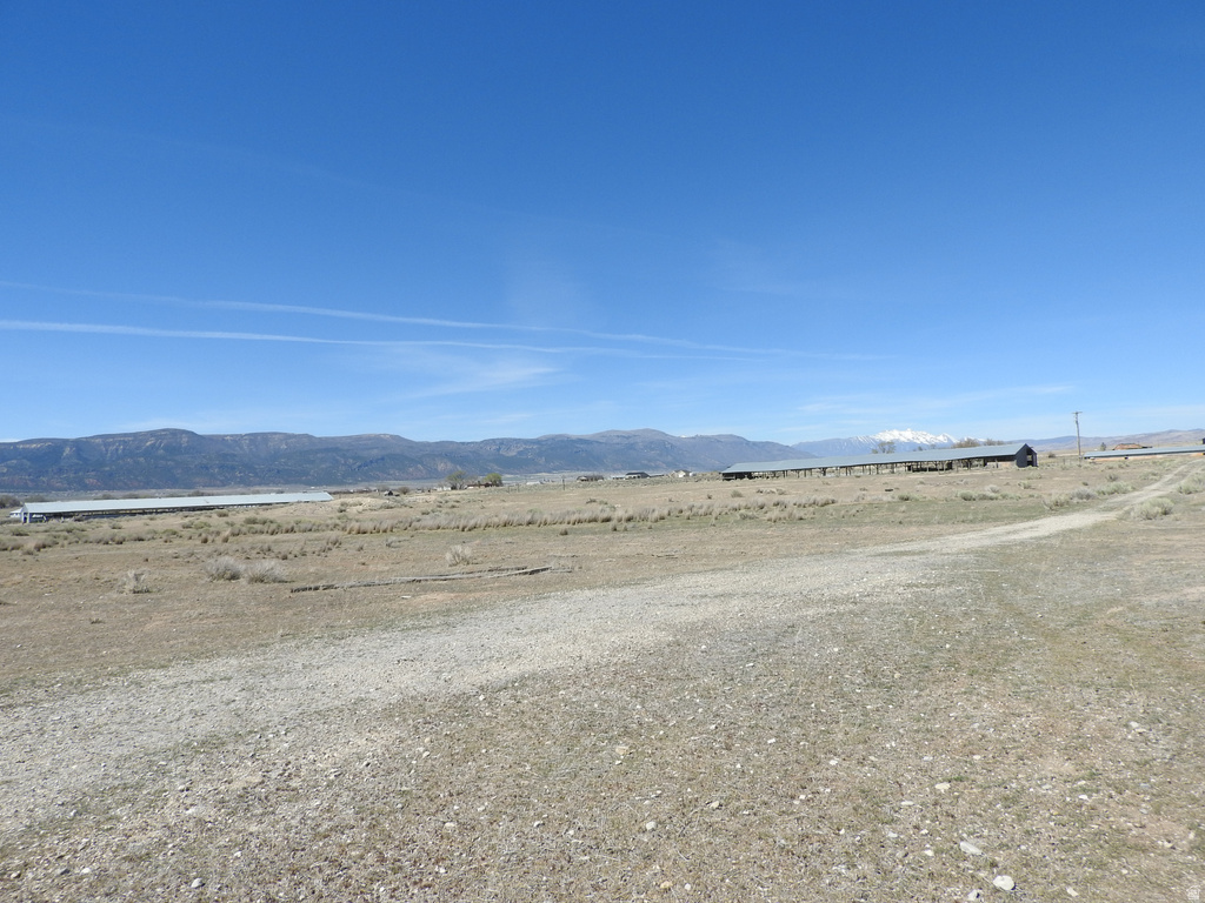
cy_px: 452
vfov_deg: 56.8
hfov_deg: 71.6
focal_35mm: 24
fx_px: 835
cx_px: 602
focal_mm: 4.3
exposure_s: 1/2000
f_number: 3.3
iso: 100
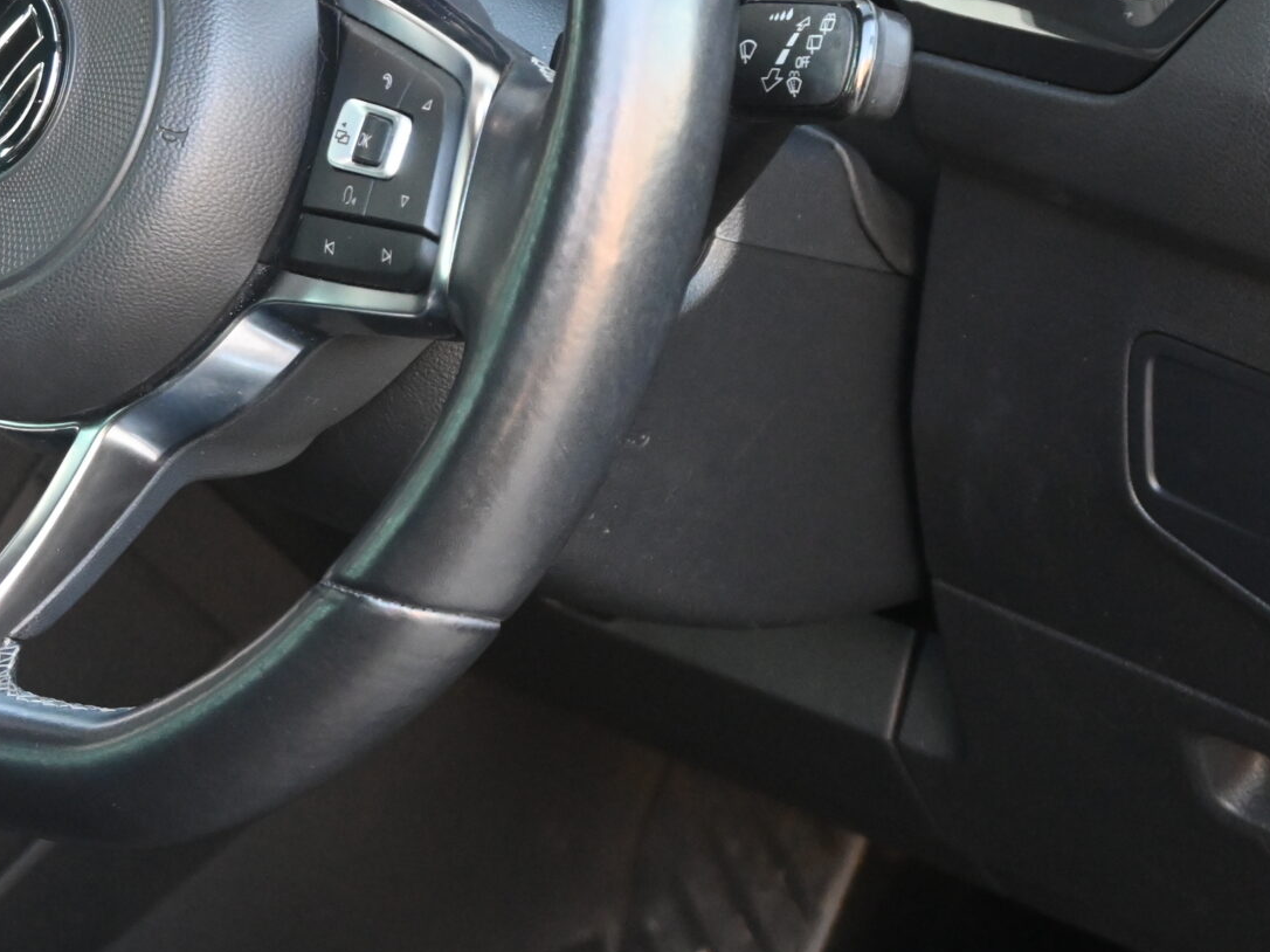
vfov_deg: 14.4
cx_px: 102
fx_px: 3741
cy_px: 206
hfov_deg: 18.9
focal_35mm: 102
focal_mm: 30
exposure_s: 1/125
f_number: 4.8
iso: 2500
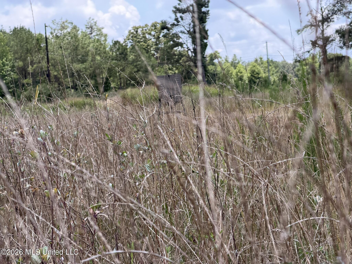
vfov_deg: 14.8
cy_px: 132
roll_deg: +4.8
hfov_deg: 19.6
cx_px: 176
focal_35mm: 100
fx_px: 1017
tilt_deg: -1.7
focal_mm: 16.89
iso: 50
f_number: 2.8
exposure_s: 1/390
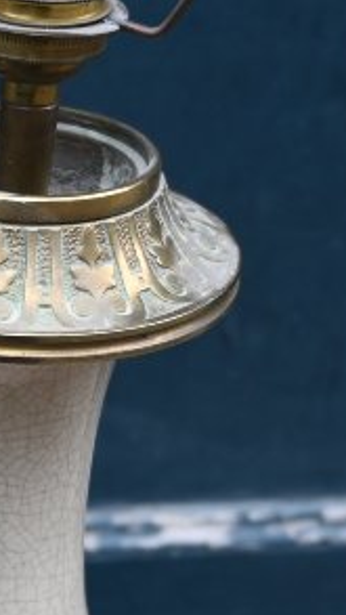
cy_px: 670
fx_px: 2933
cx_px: -545
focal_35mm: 180
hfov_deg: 6.4
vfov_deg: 11.8
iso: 110
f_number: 3.8
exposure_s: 1/50
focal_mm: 28
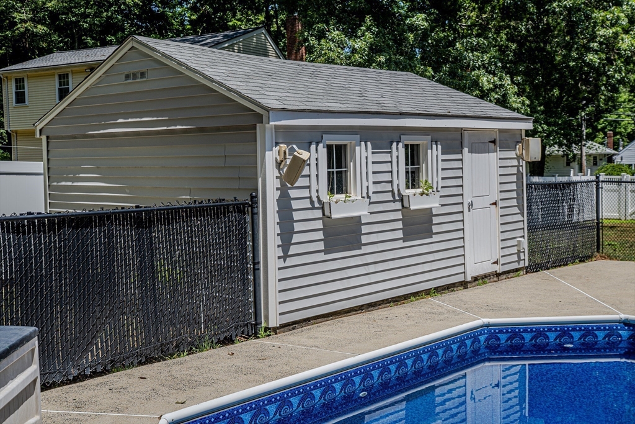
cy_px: 212
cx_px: 318
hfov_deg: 42.7
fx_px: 811
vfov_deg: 29.3
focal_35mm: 46
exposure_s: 1/400
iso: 100
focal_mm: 46
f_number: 8
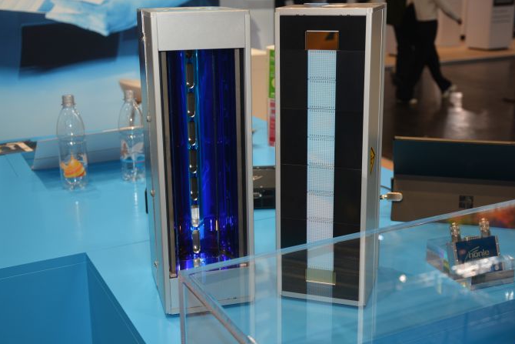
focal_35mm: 47
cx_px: 261
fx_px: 672
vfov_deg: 28.6
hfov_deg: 41.9
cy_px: 155
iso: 400
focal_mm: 28
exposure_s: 1/60
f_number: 4
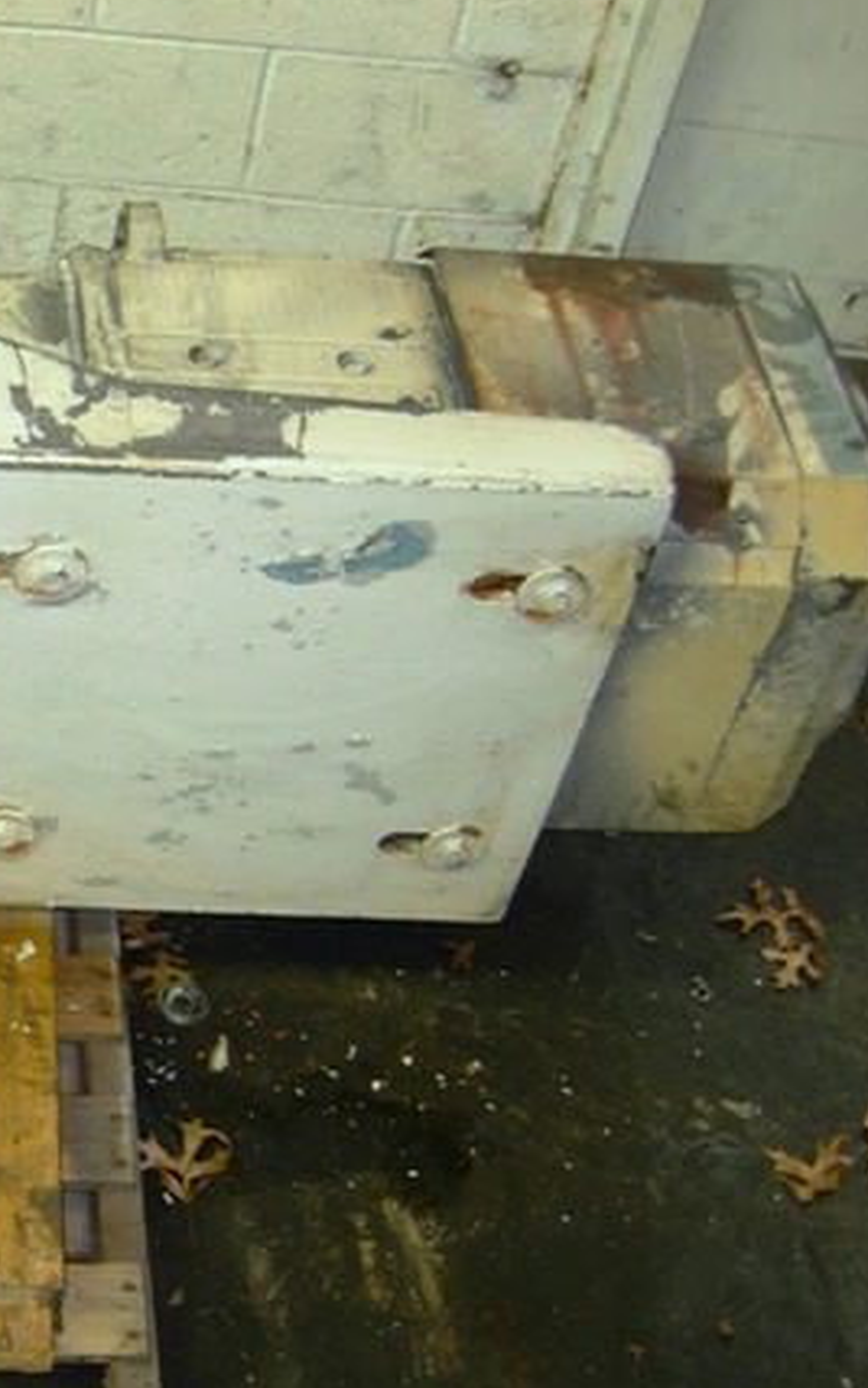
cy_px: 863
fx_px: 2535
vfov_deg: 30.5
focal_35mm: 67
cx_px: -283
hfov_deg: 18.1
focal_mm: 7.5
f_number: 2.7
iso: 74
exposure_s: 1/7.5
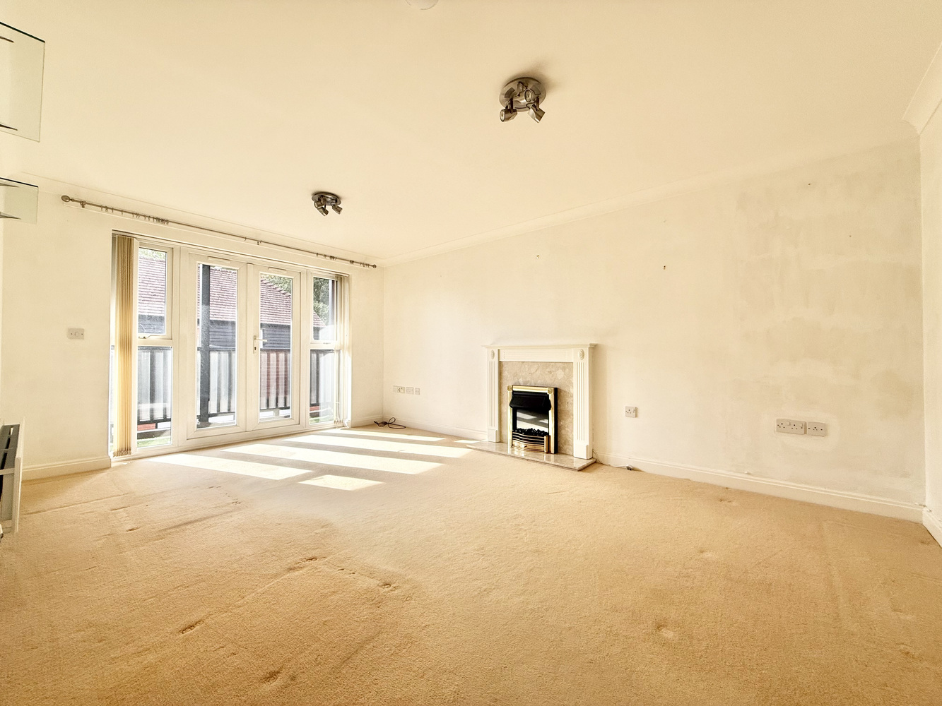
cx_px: 471
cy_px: 353
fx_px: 381
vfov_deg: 85.7
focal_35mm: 14
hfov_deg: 102.1
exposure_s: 1/328
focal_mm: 2.22
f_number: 2.2
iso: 50
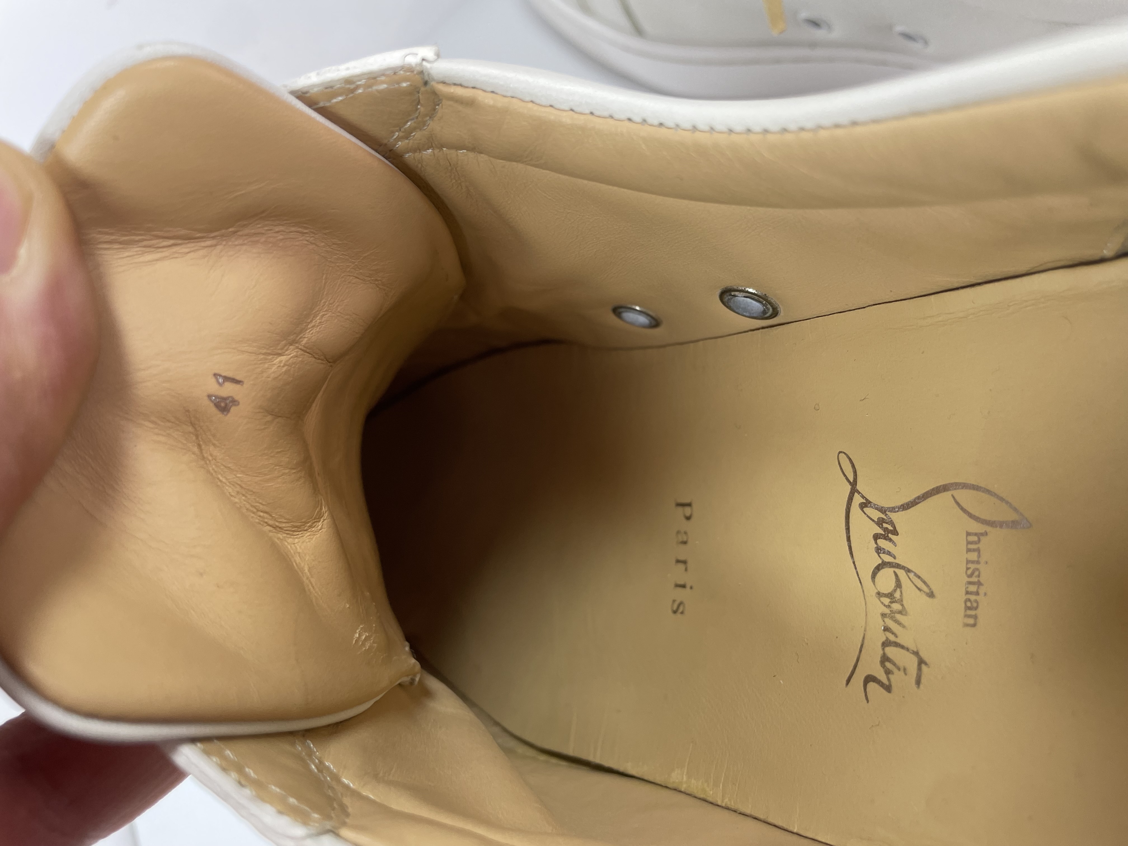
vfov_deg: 53.1
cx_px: 564
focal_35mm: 26
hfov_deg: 67.3
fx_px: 847
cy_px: 423
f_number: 1.6
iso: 80
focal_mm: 4.2
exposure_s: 1/121
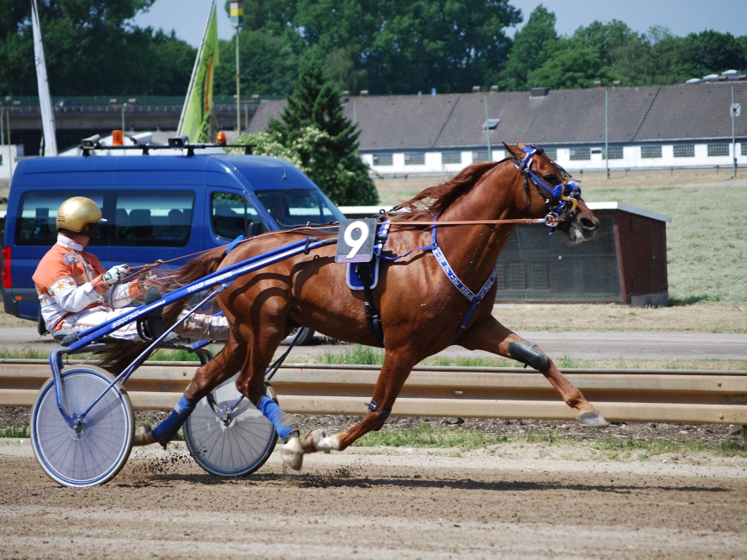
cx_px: 365
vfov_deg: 8.7
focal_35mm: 171
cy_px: 280
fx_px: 3681
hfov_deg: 11.6
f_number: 4.8
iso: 180
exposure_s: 1/1000
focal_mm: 105
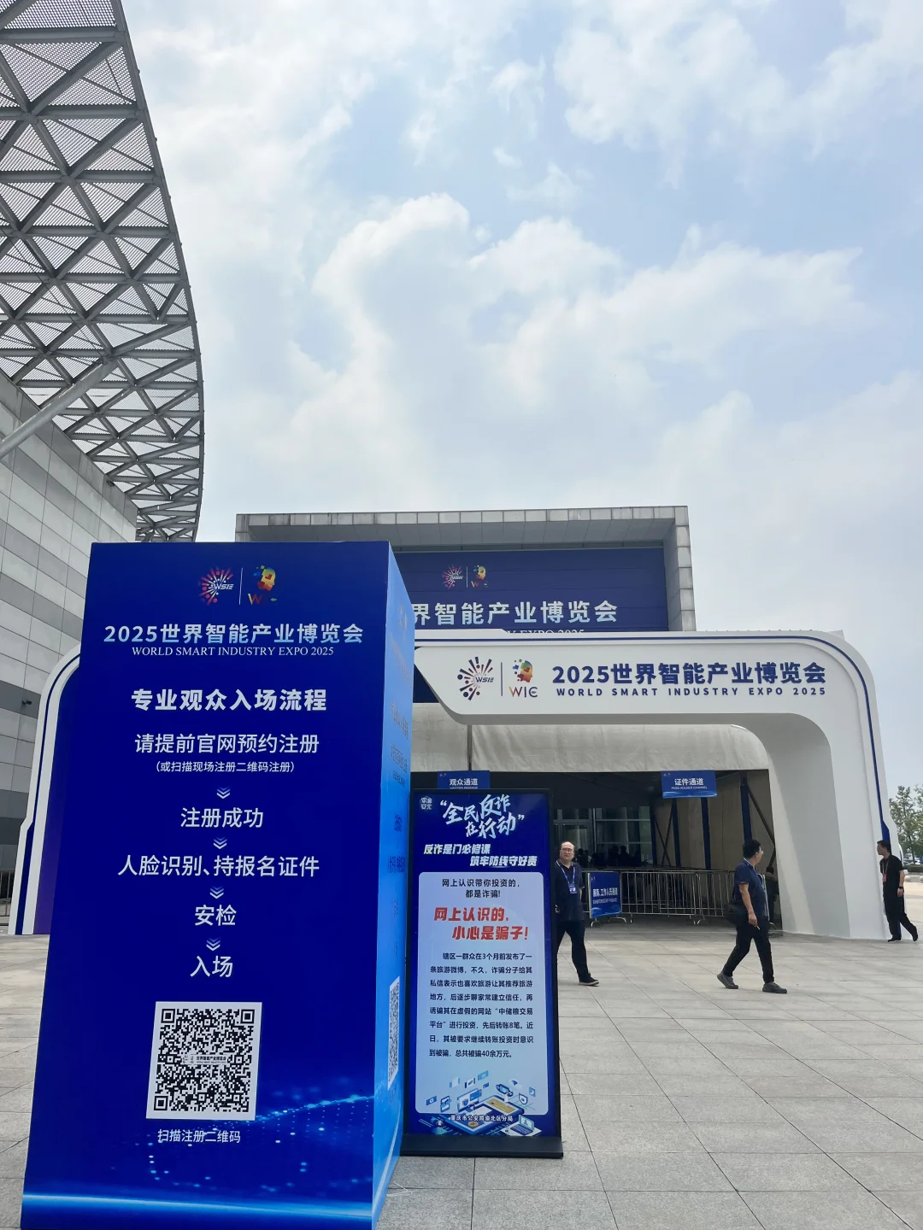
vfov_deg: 67.3
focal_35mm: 26
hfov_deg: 53.1
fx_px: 924
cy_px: 615
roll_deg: +1.4
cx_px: 462
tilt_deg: +15.5
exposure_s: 1/8403
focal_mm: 5.1
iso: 50
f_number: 1.6
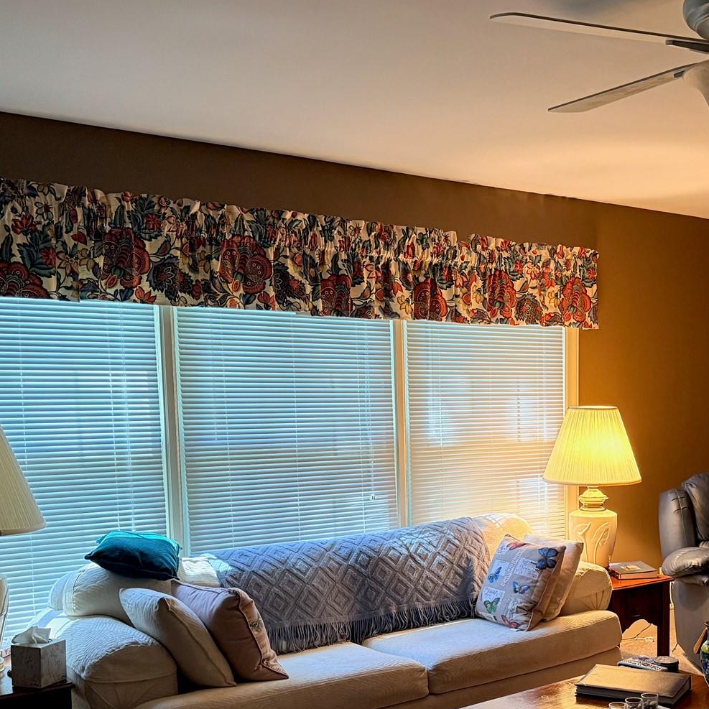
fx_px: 1020
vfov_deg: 37.8
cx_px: 551
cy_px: 493
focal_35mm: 44
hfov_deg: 37.2
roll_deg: +0.9
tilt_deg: -5.7
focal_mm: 6.76
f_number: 1.78
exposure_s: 1/60
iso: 320
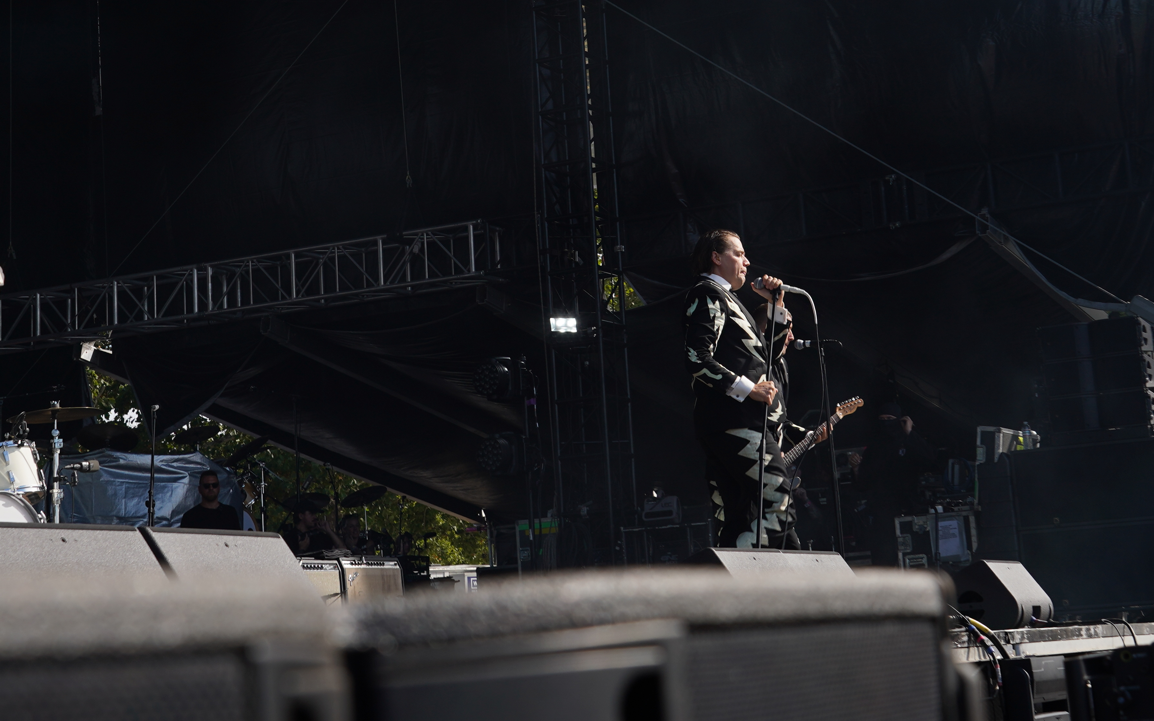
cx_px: 529
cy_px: 125
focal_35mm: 72
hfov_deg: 28.6
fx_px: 2264
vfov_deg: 17.9
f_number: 8
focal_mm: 42
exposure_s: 1/250
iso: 100
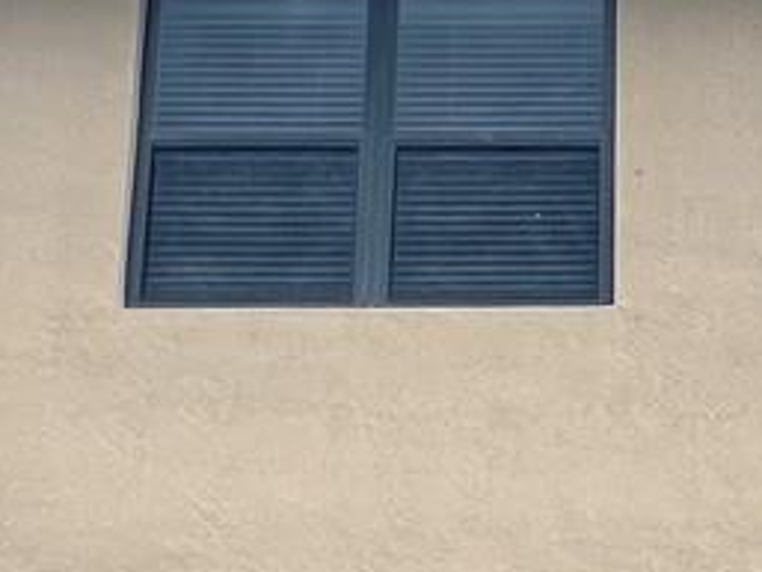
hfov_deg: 22.7
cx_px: 848
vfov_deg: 18.0
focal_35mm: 81
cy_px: 474
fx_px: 1784
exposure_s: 1/1410
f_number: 1.8
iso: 32
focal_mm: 1.57
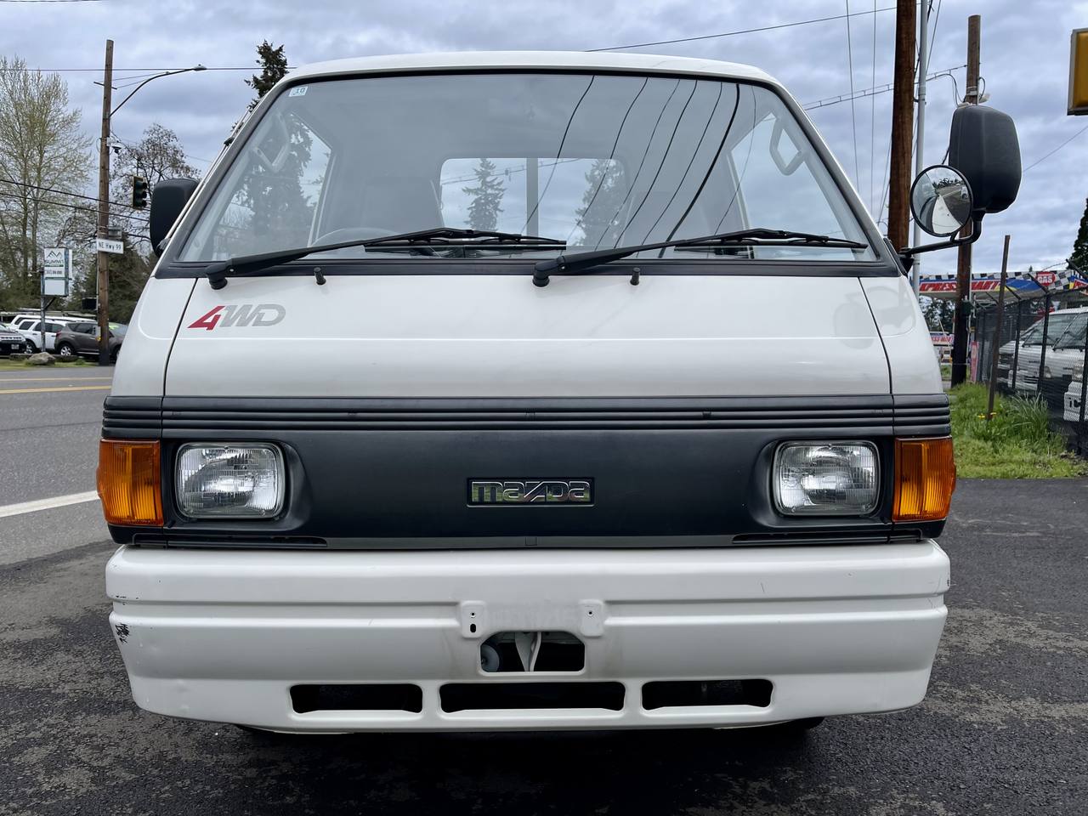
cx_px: 544
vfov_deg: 54.9
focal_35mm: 25
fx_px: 786
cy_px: 408
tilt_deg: -4.9
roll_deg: -2.5
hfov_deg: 69.4
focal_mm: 5.1
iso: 32
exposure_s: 1/2203
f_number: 1.6
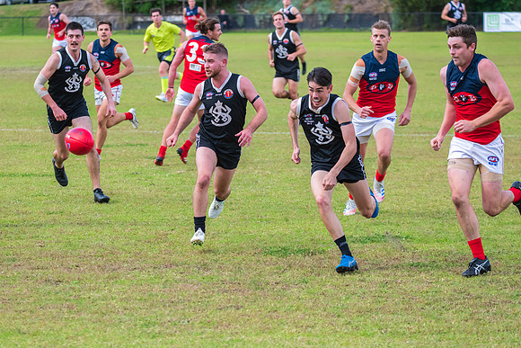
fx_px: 2512
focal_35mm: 174
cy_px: 201
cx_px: 220
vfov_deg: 7.9
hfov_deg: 11.8
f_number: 6.3
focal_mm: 150
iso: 1250
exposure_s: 1/1600
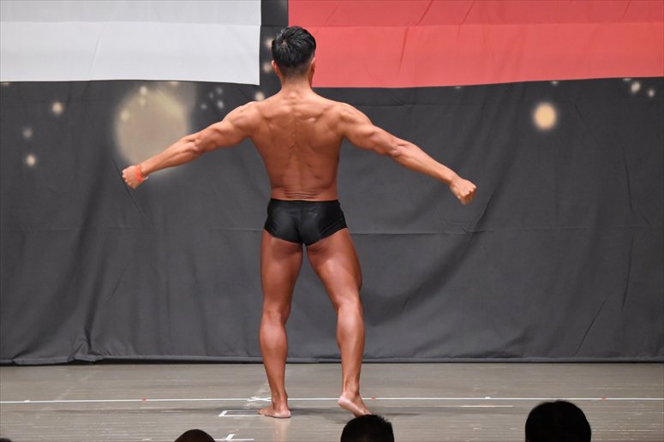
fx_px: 4148
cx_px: 332
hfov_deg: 9.2
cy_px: 221
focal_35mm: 225
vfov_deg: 6.1
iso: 8000
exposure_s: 1/400
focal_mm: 150
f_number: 5.6
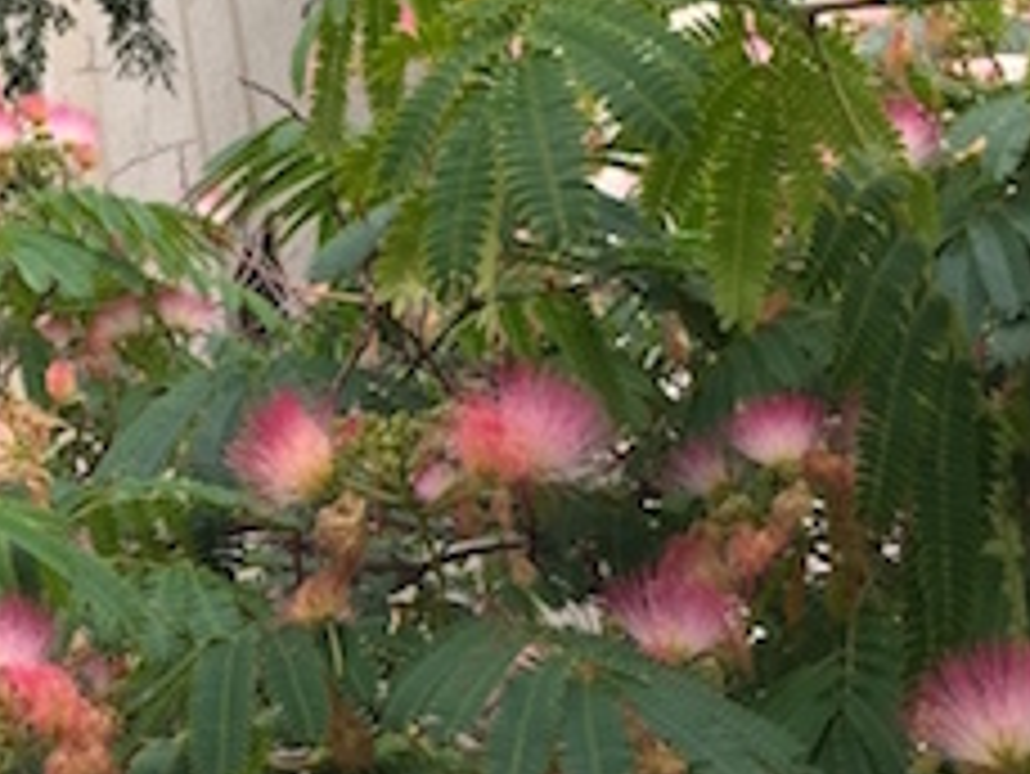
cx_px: 121
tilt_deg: +25.2
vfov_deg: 19.4
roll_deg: +5.3
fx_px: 2263
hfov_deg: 25.0
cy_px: 504
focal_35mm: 76
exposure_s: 1/297
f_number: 2.2
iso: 32
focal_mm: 4.15
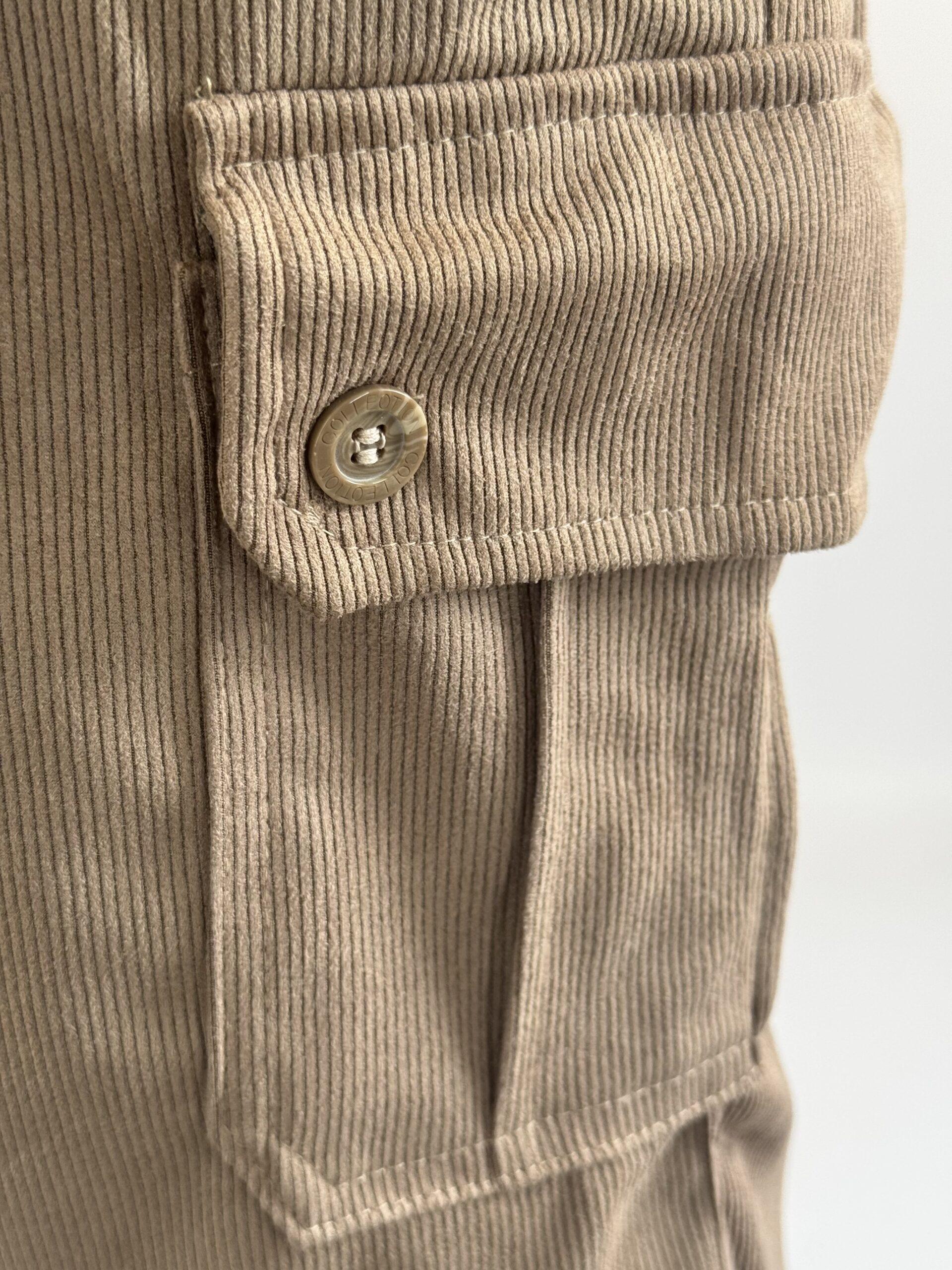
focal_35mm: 48
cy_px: 635
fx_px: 1760
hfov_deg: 30.3
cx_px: 476
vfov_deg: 39.7
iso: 100
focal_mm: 6.76
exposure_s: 1/108
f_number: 1.78
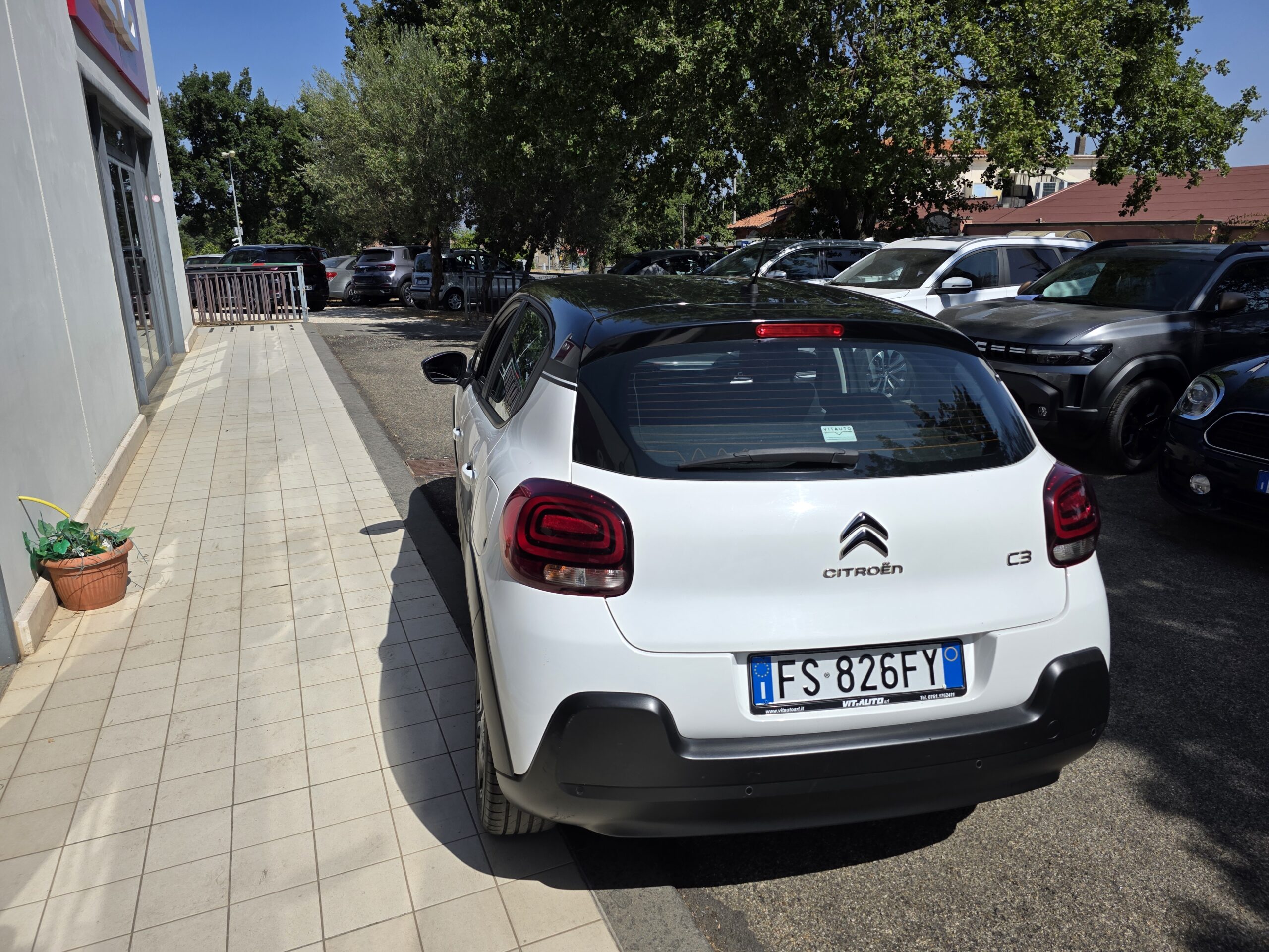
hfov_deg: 73.9
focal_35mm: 23
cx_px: 634
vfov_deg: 58.9
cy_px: 476
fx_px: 843
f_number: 1.7
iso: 80
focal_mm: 6.3
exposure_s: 1/7944
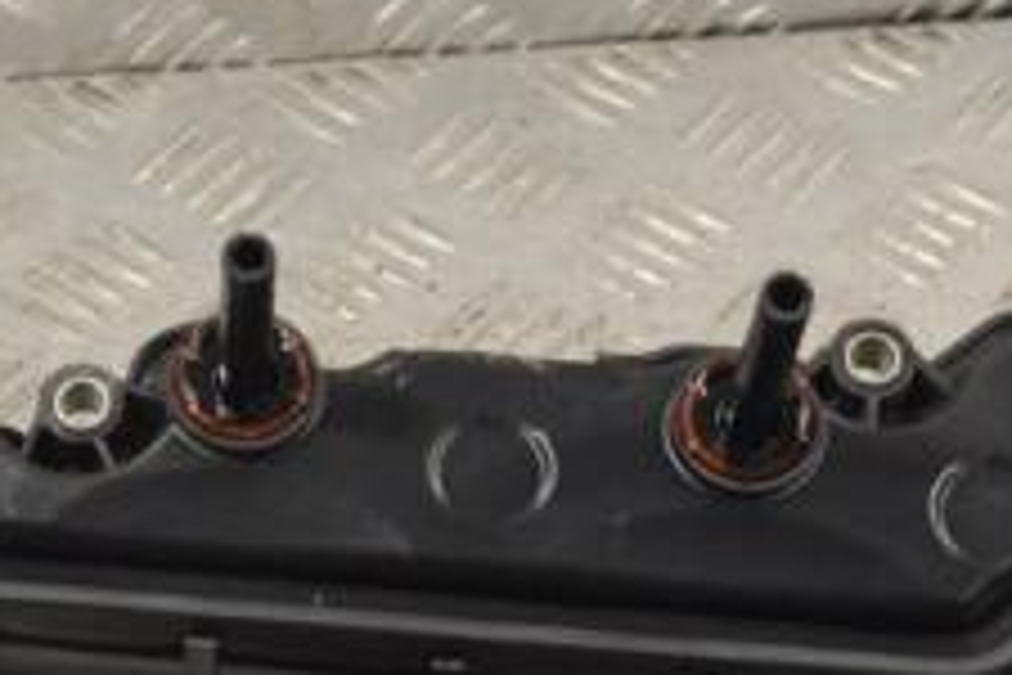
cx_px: 256
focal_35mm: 152
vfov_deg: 8.9
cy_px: 796
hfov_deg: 13.5
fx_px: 4273
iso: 3200
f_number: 5.6
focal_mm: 38
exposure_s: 1/500
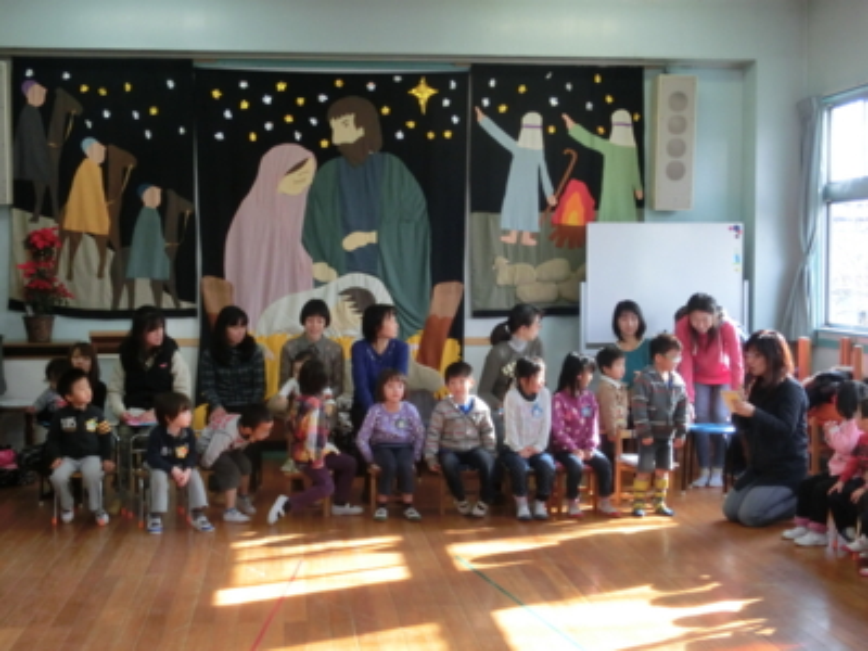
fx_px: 1304
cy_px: 326
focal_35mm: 52
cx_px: 434
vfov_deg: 28.0
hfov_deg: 36.8
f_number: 4.3
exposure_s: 1/125
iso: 400
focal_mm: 9.16
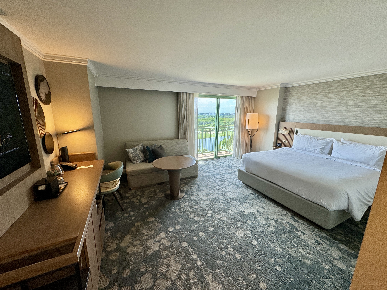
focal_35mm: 14
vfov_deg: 85.7
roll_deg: -0.5
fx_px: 157
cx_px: 194
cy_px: 145
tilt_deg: -12.4
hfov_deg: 102.1
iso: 80
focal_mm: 2.22
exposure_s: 1/120
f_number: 2.2
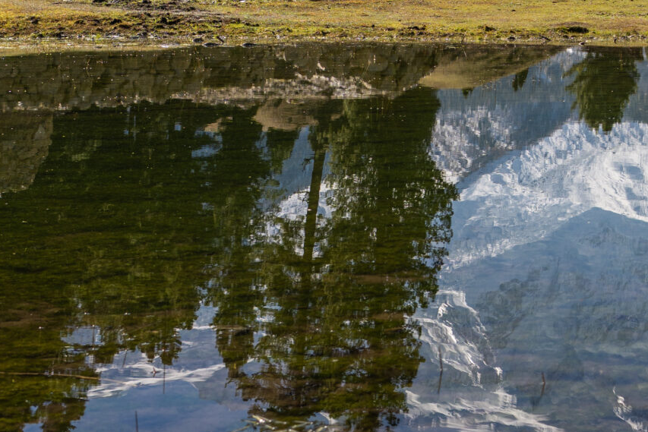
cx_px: 923
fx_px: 1836
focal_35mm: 102
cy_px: -57
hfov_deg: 18.2
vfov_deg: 13.1
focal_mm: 34
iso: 100
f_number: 6.3
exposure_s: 1/800
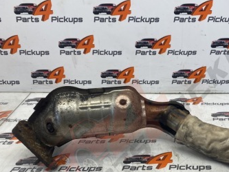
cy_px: 115
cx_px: 158
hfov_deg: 46.8
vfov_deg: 36.4
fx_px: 258
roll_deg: -0.9
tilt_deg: -28.9
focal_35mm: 39
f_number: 1.8
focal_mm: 4.25
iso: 32
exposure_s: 1/126
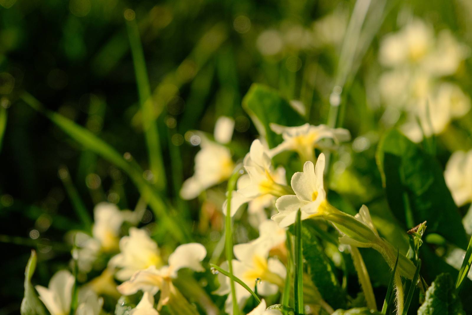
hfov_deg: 20.2
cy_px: 158
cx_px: 236
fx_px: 1324
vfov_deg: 13.6
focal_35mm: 101
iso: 640
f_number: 5.6
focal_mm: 67.5
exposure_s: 1/1600
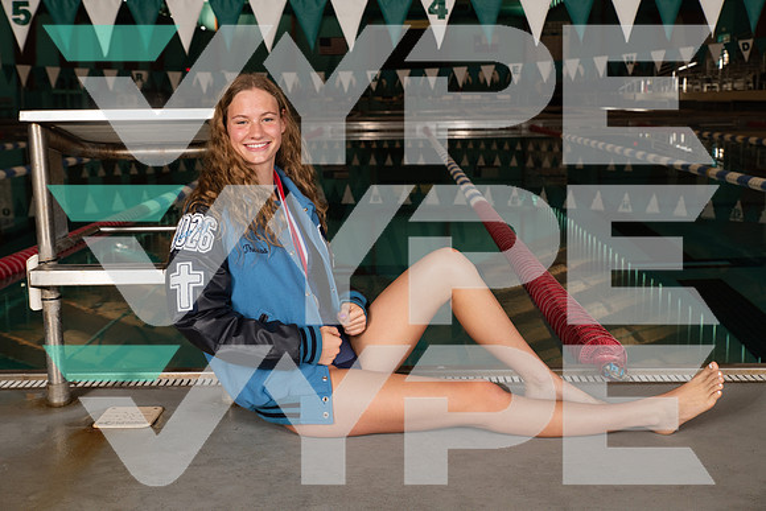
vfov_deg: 28.1
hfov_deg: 41.1
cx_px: 383
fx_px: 1022
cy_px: 256
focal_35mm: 48
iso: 800
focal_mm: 48
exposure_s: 1/250
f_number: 7.1
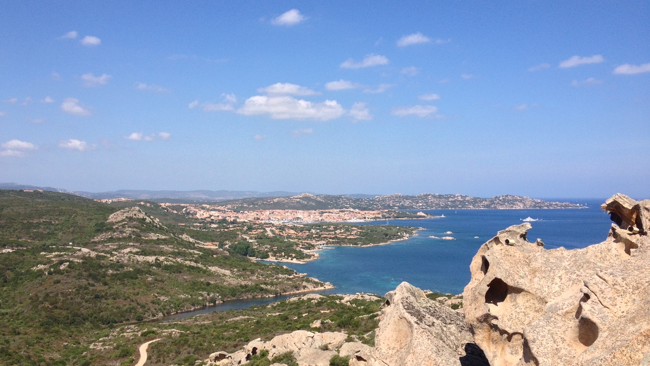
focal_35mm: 39
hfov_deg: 51.6
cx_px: 320
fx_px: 672
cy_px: 235
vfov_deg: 30.3
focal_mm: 4.28
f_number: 2.4
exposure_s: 1/1727
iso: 50
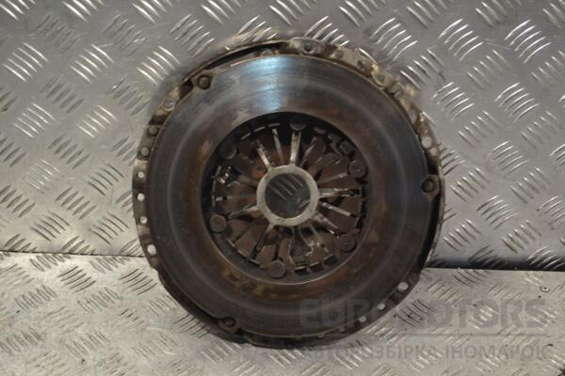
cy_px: 188
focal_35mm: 60
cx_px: 282
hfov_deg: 33.4
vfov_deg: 22.6
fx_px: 942
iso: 400
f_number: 5.3
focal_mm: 40
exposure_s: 1/60
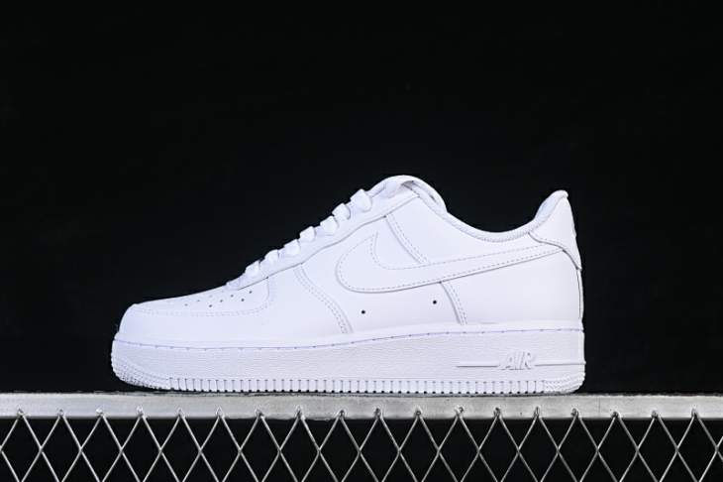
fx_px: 1505
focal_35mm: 75
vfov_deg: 18.2
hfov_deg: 27.0
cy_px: 241
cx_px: 362
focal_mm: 50
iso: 160
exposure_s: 1/80
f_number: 8
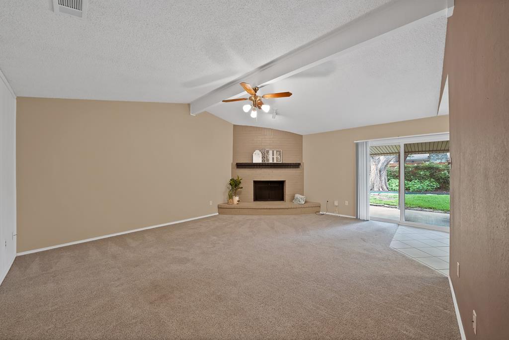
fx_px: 170
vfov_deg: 90.1
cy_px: 170
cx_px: 254
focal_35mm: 12
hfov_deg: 112.6
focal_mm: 12
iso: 640
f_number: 9
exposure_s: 2
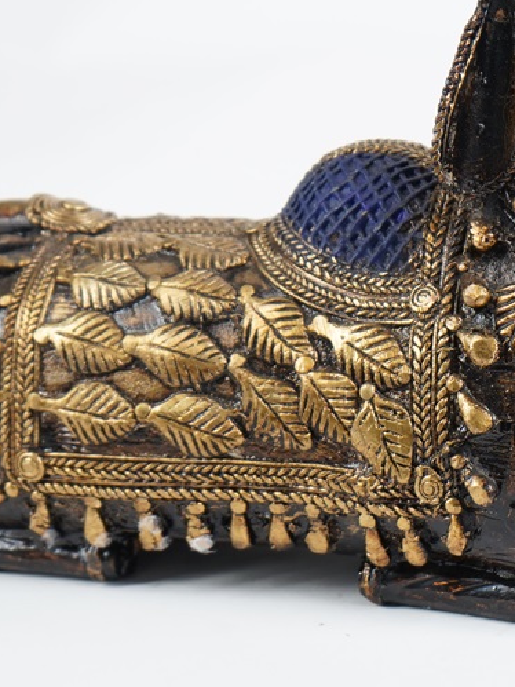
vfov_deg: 12.2
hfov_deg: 9.1
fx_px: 3215
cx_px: 464
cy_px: 202
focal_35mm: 162
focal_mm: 70
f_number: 5.6
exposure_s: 1/160
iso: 640
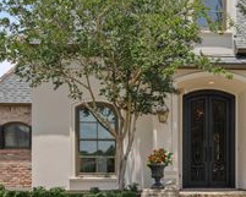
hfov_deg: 26.7
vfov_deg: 21.8
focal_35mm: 70
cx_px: 187
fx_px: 510
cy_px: 72
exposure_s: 1/320
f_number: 10
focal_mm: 30
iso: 200
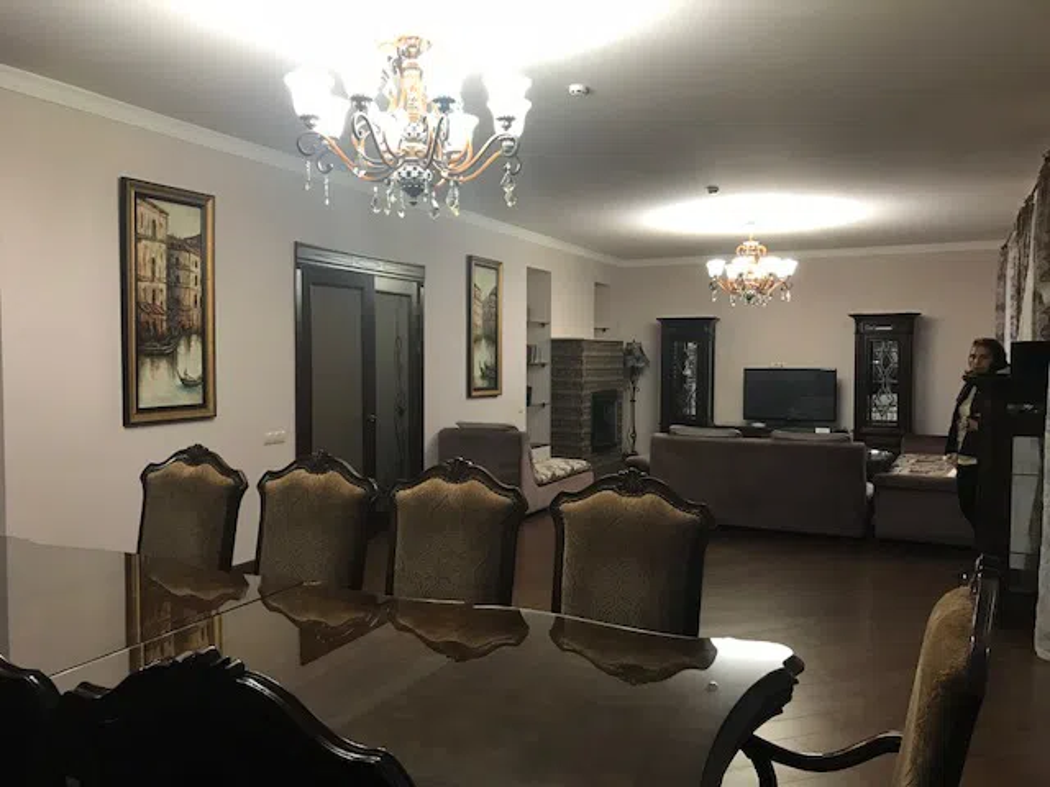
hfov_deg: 63.4
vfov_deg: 49.7
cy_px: 394
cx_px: 525
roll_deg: -0.7
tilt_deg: -1.5
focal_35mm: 28
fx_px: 849
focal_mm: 3.99
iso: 100
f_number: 1.8
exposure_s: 1/17
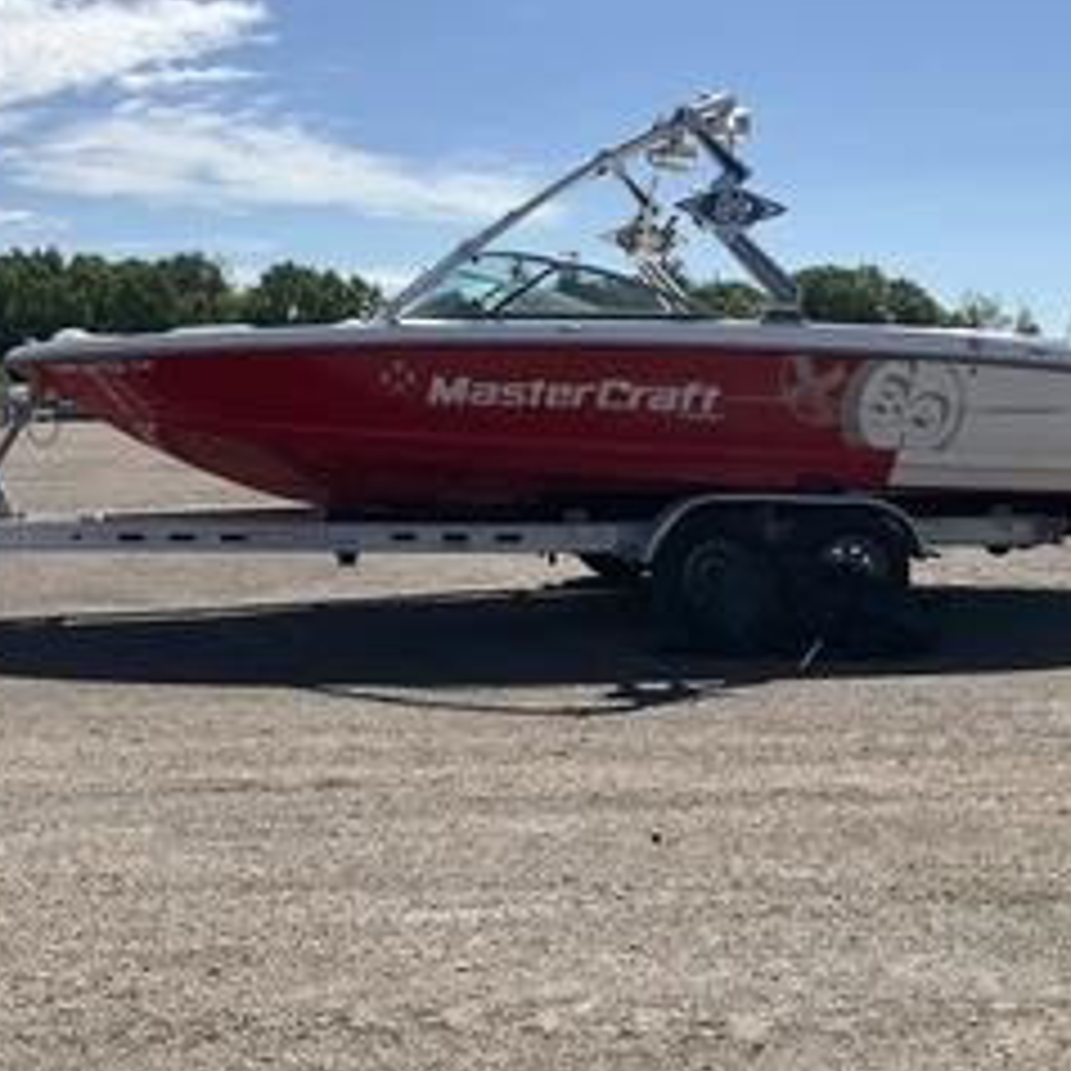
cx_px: 472
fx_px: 1505
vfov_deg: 39.1
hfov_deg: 39.1
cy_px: 459
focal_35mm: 43
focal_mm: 3
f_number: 1.8
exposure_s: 1/2959
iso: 25
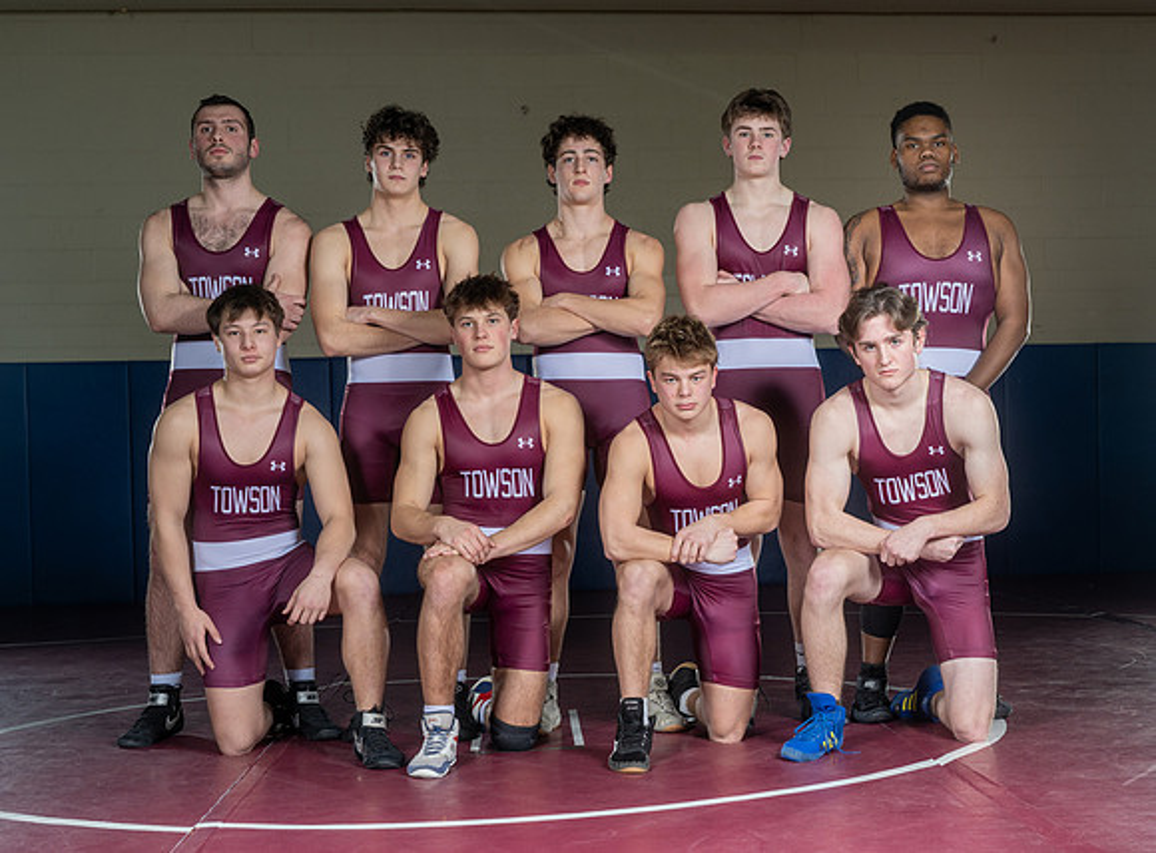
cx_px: 729
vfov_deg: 26.0
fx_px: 1839
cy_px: 528
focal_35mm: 55
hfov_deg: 34.7
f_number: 6.3
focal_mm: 37
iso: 125
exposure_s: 1/200
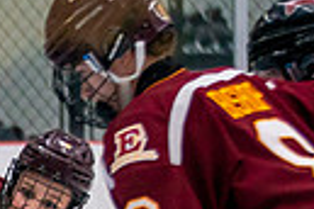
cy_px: 356
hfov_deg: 3.0
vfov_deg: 2.0
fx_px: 5913
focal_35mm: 678
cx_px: -350
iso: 2000
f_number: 2.8
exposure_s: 1/640
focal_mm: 102
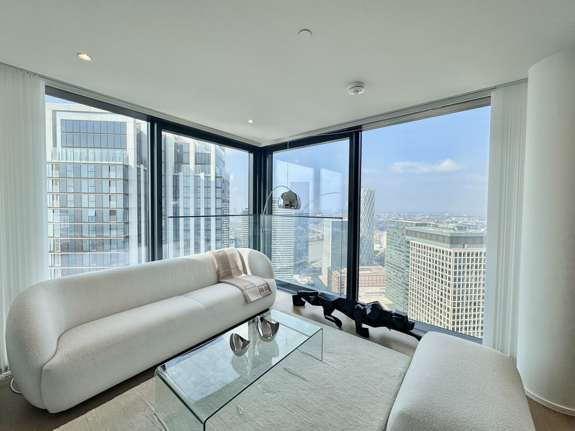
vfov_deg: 85.7
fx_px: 233
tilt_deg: -1.1
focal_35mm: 14
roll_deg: -1.1
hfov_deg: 102.1
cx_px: 288
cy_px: 216
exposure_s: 1/921
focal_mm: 2.22
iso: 50
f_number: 2.2
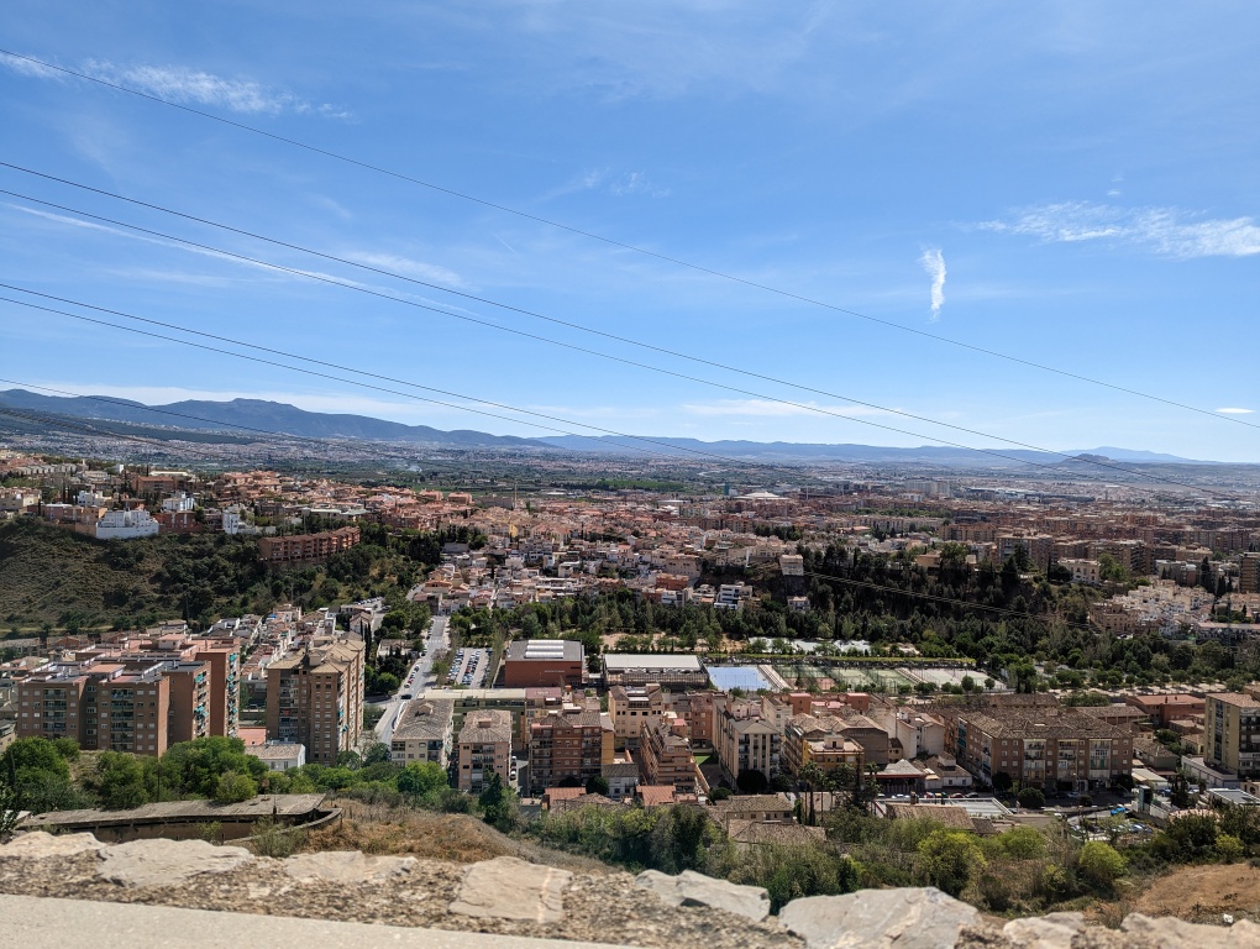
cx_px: 630
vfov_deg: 56.9
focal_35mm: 24
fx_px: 875
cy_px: 474
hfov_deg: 71.5
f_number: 1.85
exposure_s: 1/2762
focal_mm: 6.81
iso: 46
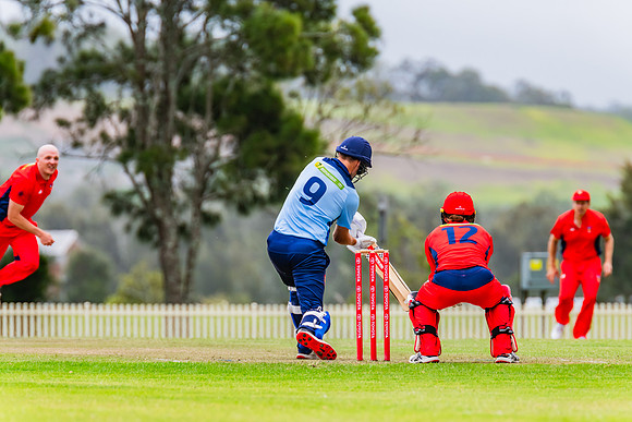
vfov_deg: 2.2
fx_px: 10933
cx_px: 324
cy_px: 216
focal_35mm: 623
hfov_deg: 3.3
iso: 800
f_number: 9
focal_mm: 600
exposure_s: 1/1250
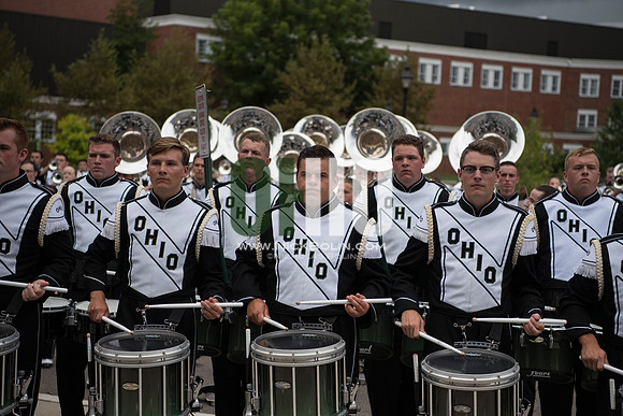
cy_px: 208
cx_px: 312
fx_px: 1212
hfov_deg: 28.8
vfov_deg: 19.5
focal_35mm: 70
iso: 1600
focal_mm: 70
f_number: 3.5
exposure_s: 1/4000
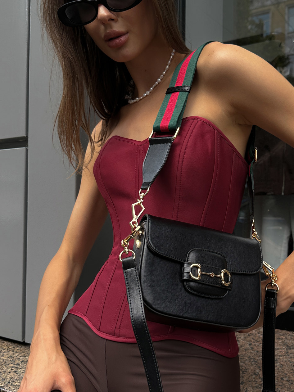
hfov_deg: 37.5
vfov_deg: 49.0
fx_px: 430
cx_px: 180
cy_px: 202
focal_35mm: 38
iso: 80
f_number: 1.8
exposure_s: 1/950
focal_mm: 6.86
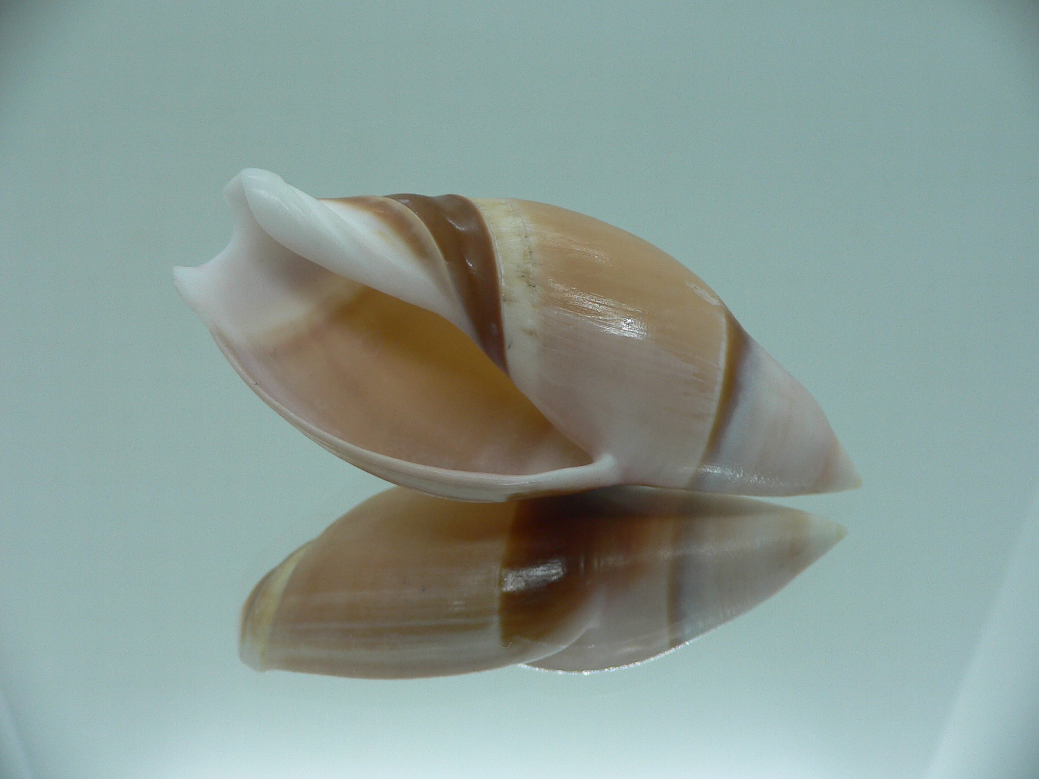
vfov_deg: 40.7
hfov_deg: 52.6
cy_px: 390
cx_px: 520
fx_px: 1051
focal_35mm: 35
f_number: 2.8
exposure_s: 1/60
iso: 80
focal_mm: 4.6
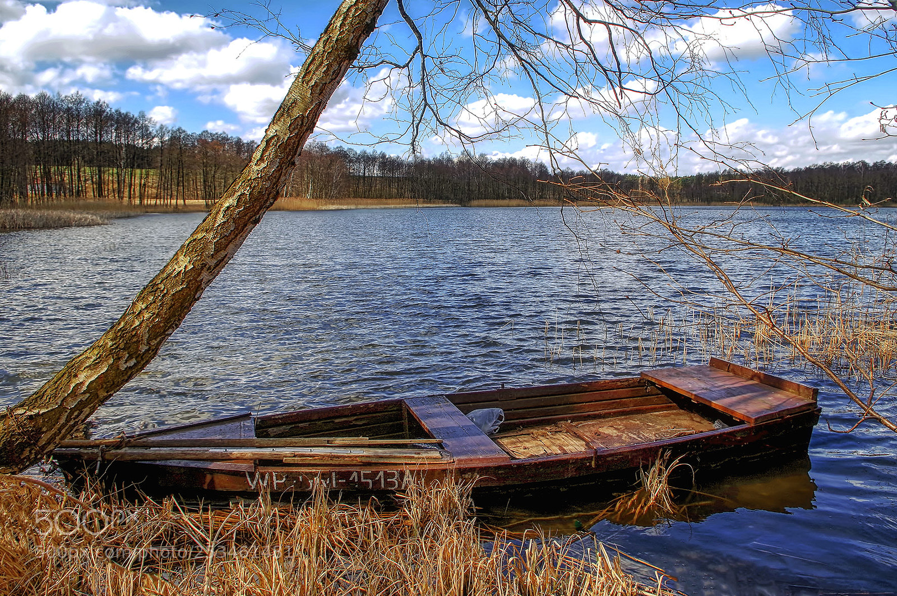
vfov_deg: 47.8
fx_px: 672
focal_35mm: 27
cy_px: 298
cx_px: 448
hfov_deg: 67.4
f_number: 8
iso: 200
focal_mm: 18
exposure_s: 1/500
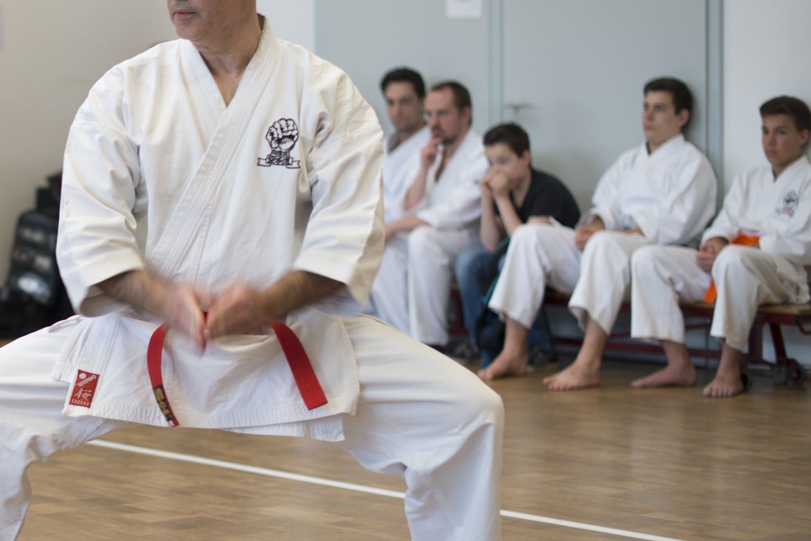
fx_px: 2344
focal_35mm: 104
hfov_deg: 19.1
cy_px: 217
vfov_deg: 13.2
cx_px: 20
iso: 100
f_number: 2.2
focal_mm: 50
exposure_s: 1/50
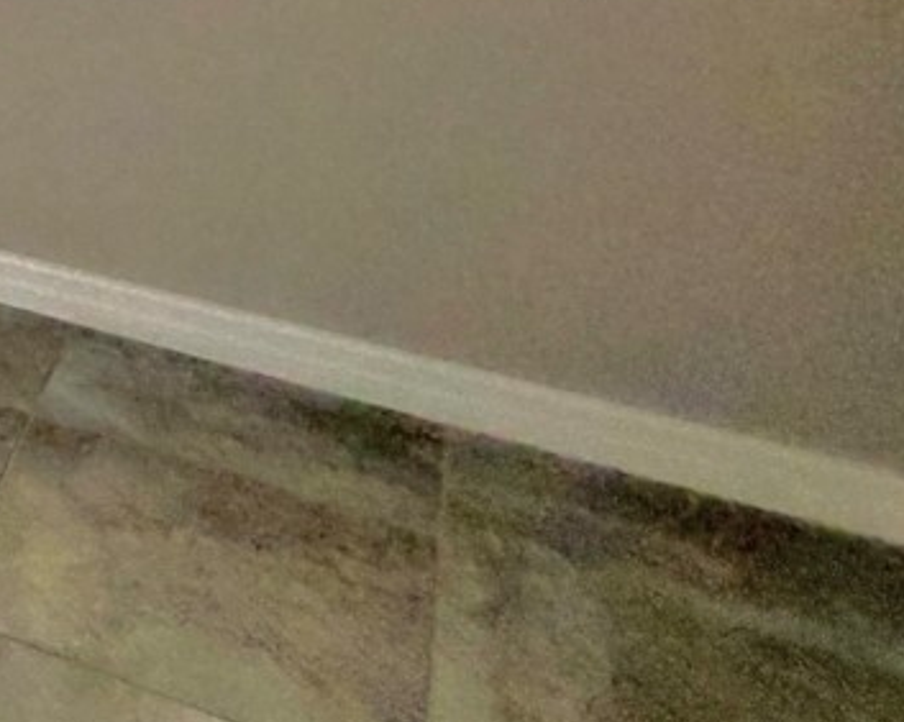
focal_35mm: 62
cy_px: -387
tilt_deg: -5.6
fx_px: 1658
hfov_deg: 21.3
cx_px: -684
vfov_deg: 20.6
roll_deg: +2.7
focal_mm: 2.22
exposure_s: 1/60
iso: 320
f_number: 2.2
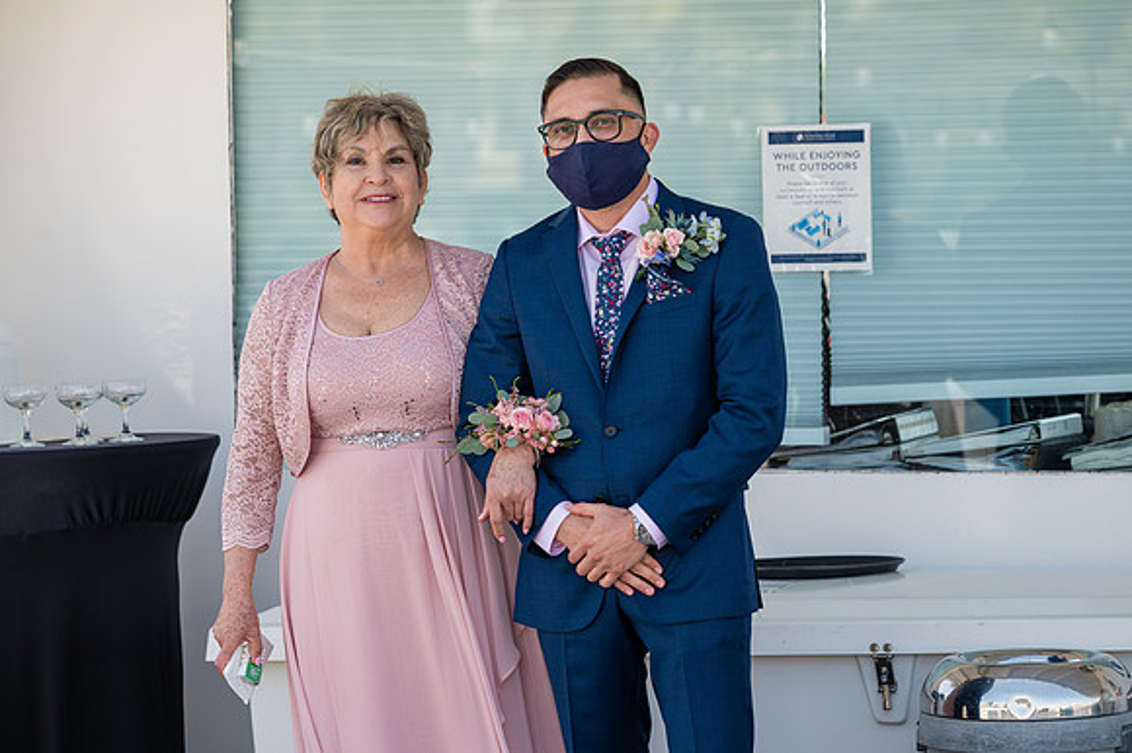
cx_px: 566
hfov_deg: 12.5
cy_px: 376
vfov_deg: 8.3
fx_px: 5185
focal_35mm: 165
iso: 160
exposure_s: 1/500
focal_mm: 165
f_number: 4.5
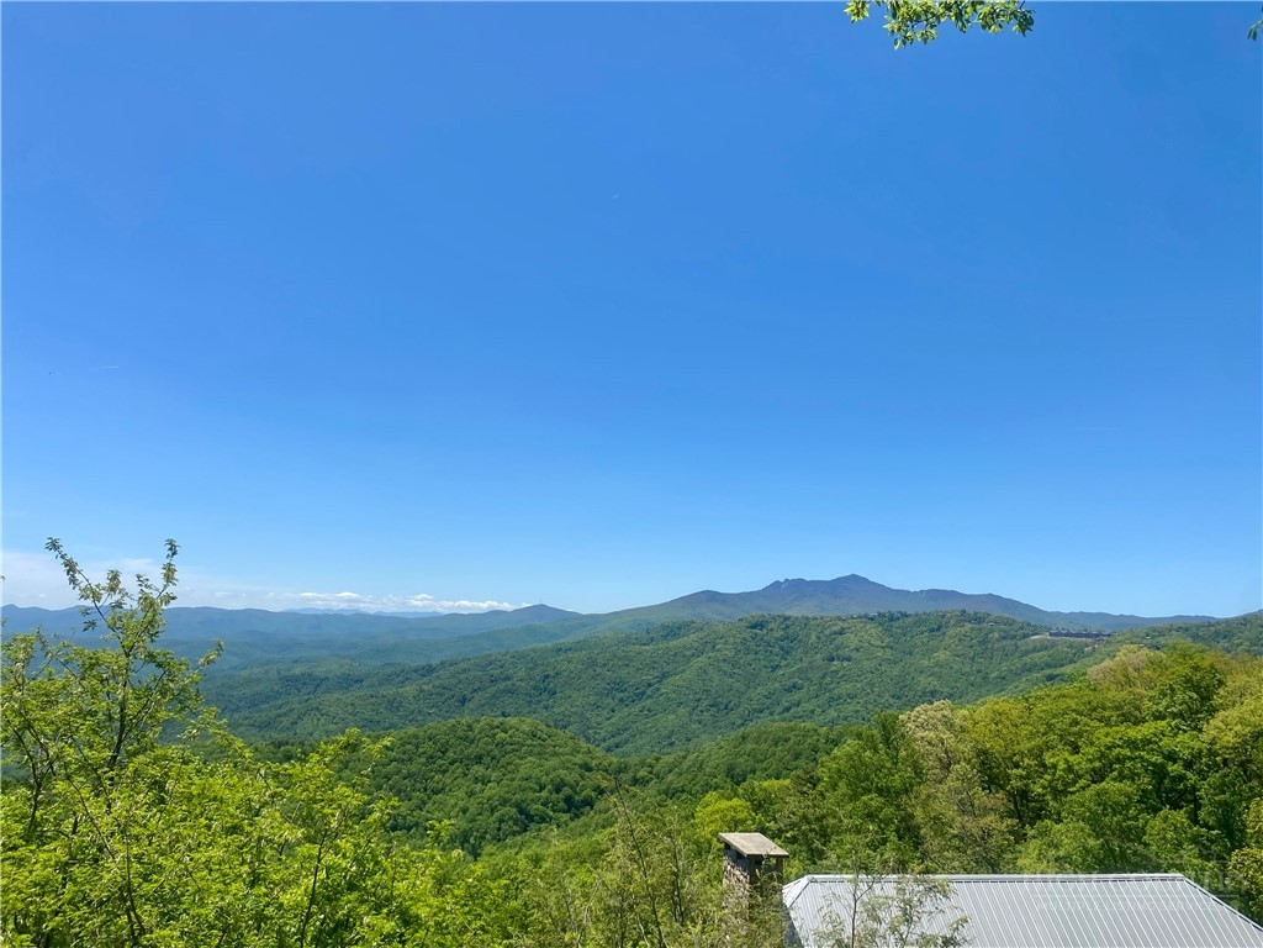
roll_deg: -1.7
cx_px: 632
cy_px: 474
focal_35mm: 26
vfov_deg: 53.1
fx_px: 949
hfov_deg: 67.3
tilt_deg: +8.8
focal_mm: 4.25
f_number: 1.8
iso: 32
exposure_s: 1/3300
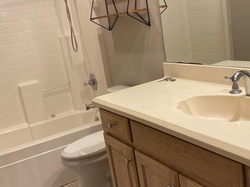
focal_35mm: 45
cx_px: 128
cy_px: 106
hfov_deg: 42.1
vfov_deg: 32.1
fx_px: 325
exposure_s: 1/60
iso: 64
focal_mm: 4.25
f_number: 1.8
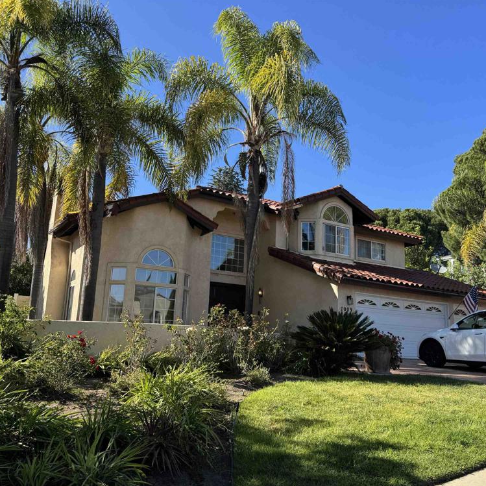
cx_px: 254
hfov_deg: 55.6
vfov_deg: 55.6
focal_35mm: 29
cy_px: 248
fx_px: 461
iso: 80
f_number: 1.78
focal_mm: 6.76
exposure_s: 1/1678
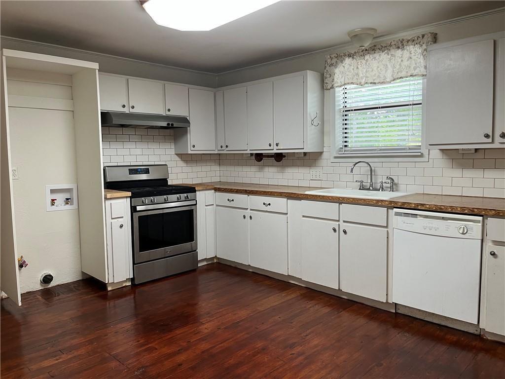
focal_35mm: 26
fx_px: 379
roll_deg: +1.0
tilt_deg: -4.3
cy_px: 190
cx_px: 252
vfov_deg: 53.1
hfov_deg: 67.3
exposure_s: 1/60
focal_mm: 5.1
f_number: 1.6
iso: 80
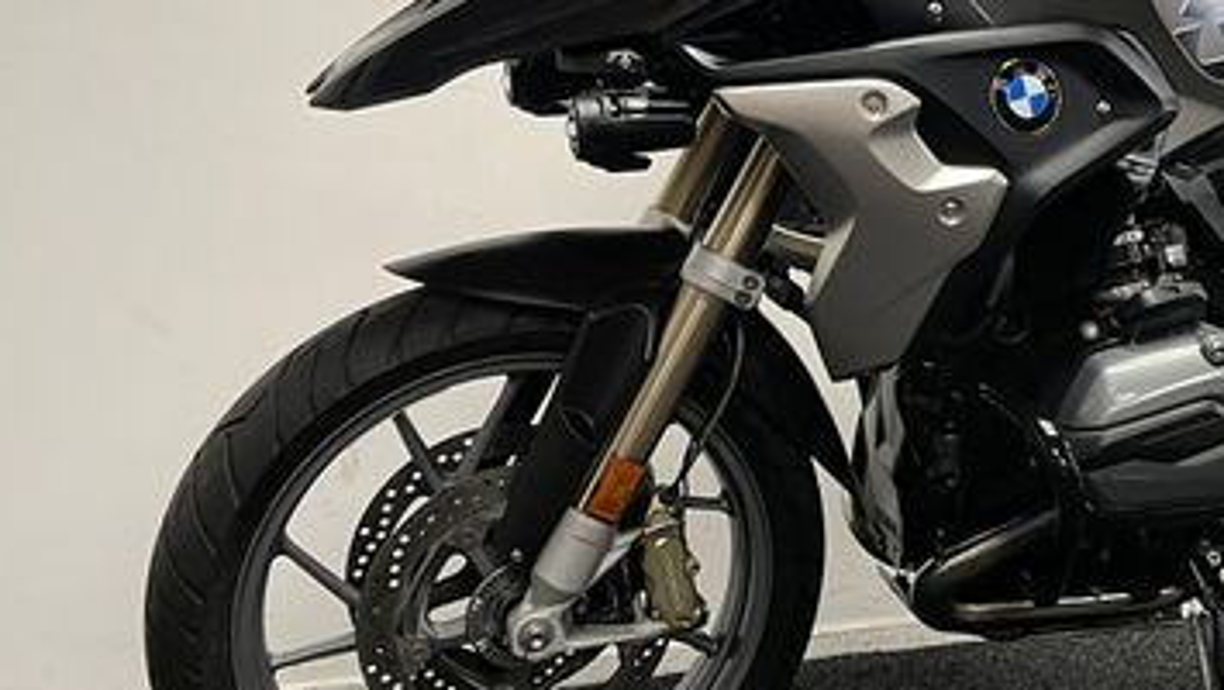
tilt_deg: -2.5
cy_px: 217
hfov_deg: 38.5
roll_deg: -0.6
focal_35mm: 51
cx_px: 1034
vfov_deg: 23.4
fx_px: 1656
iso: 125
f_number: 1.6
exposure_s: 1/50
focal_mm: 5.1
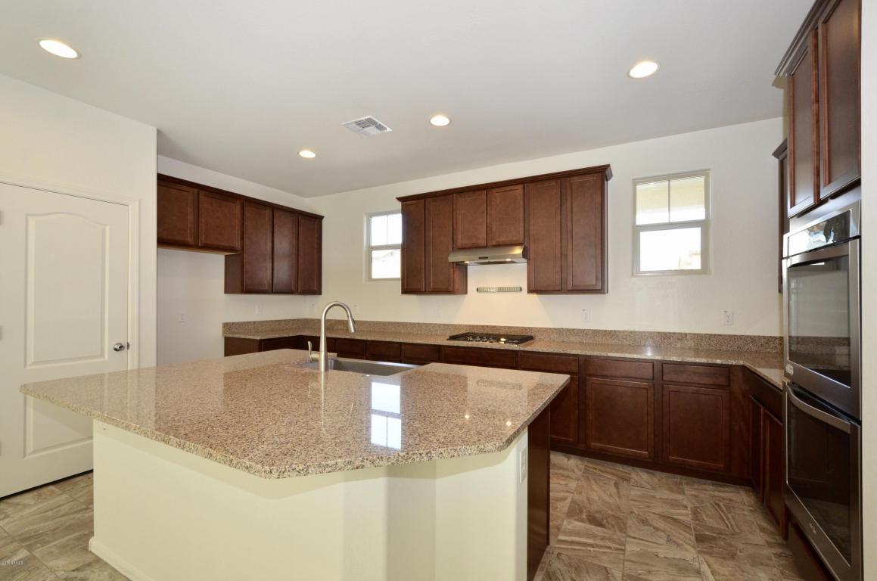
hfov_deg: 100.5
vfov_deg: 77.1
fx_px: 365
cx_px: 438
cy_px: 290
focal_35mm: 15
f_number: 7.1
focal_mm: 10
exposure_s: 1/80
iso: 1000
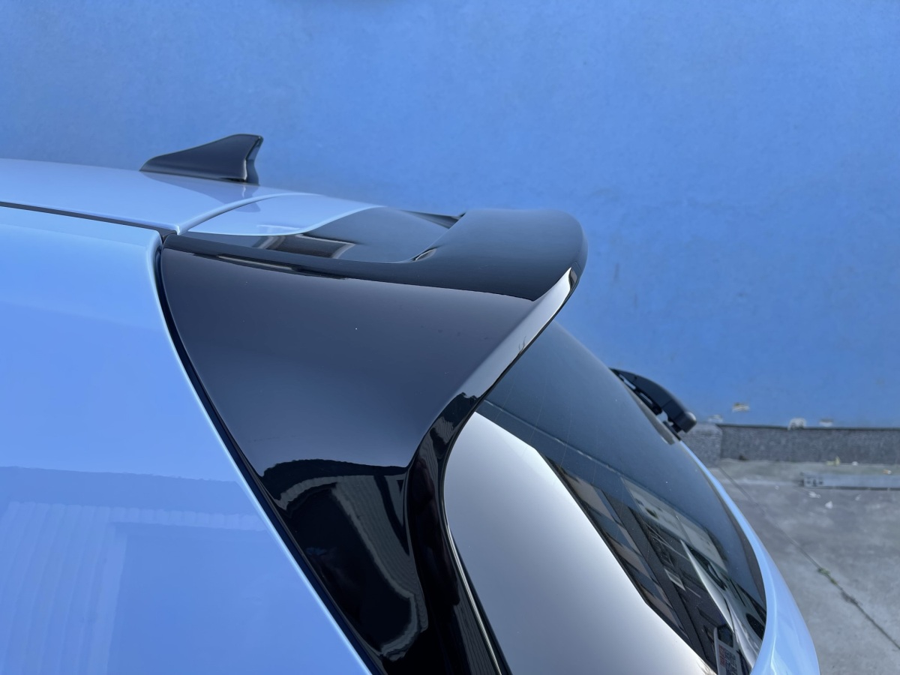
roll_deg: -0.4
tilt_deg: -10.7
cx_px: 450
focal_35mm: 26
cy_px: 338
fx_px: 676
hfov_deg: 67.3
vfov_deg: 53.1
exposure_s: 1/254
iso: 32
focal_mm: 5.1
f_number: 1.6
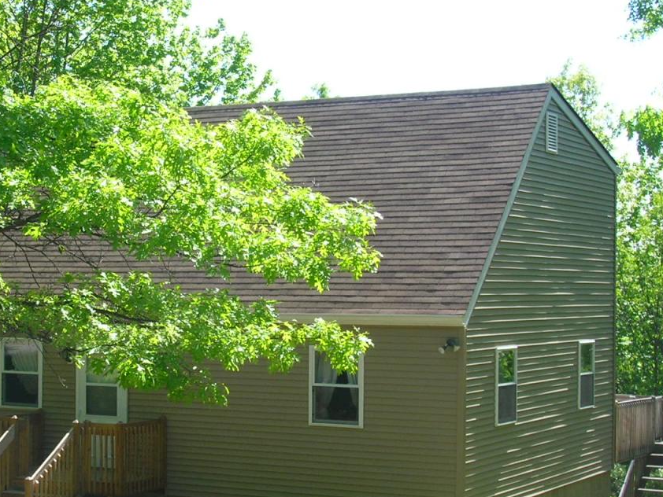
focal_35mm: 76
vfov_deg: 19.4
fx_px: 1456
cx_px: 243
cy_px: 307
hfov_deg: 25.6
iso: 50
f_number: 5.6
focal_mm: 8.4
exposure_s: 1/103
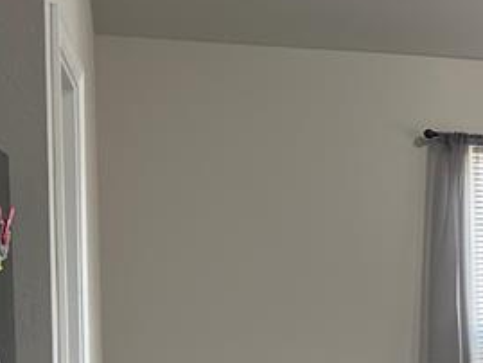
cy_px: 320
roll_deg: +1.2
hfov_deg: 16.4
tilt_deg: -1.6
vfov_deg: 14.8
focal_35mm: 99
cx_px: 885
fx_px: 1382
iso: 80
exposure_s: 1/60
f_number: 1.5
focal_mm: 5.7
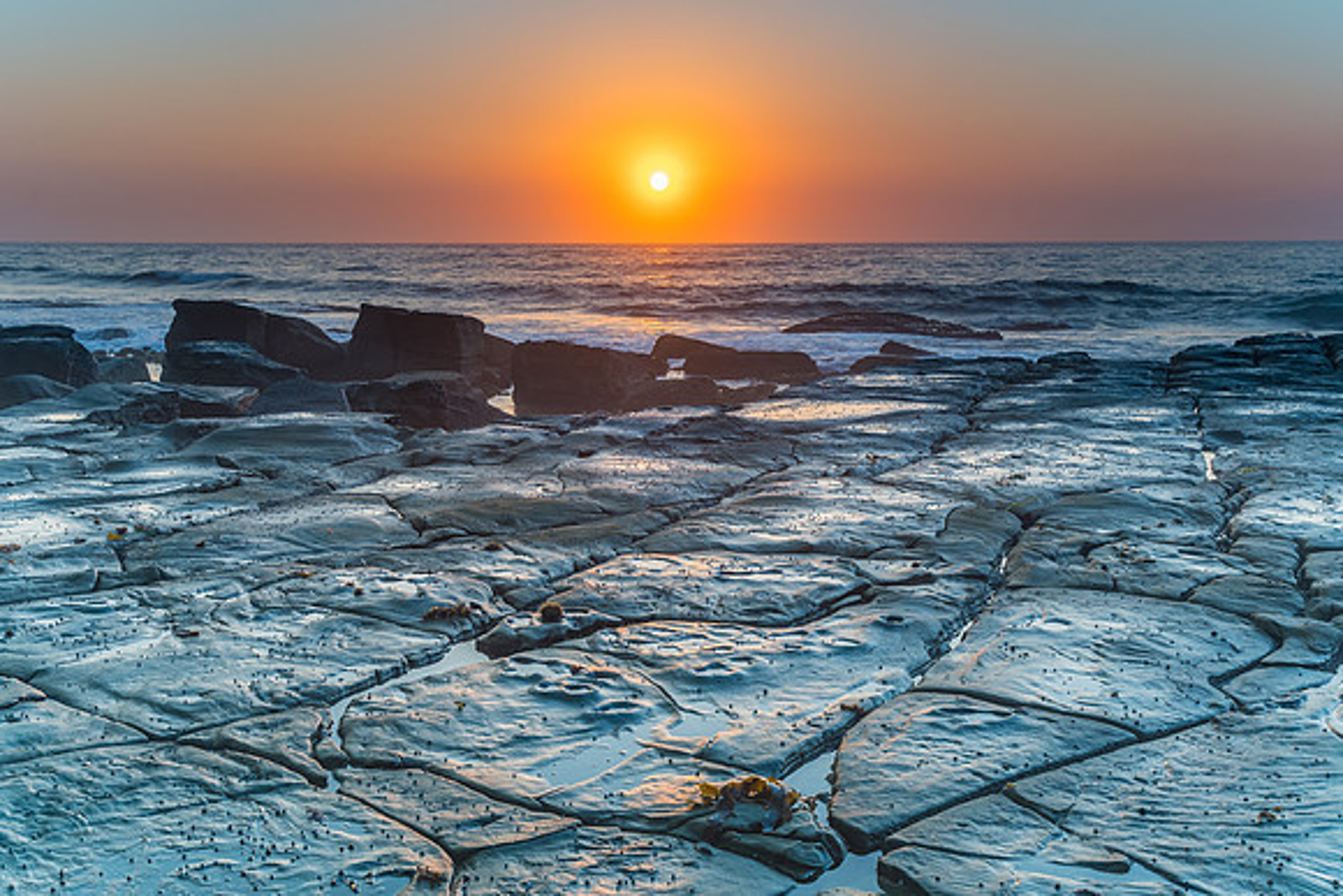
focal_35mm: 41
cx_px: 672
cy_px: 448
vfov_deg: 32.8
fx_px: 1523
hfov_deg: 47.6
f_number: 8
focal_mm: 27
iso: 50
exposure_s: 1/10
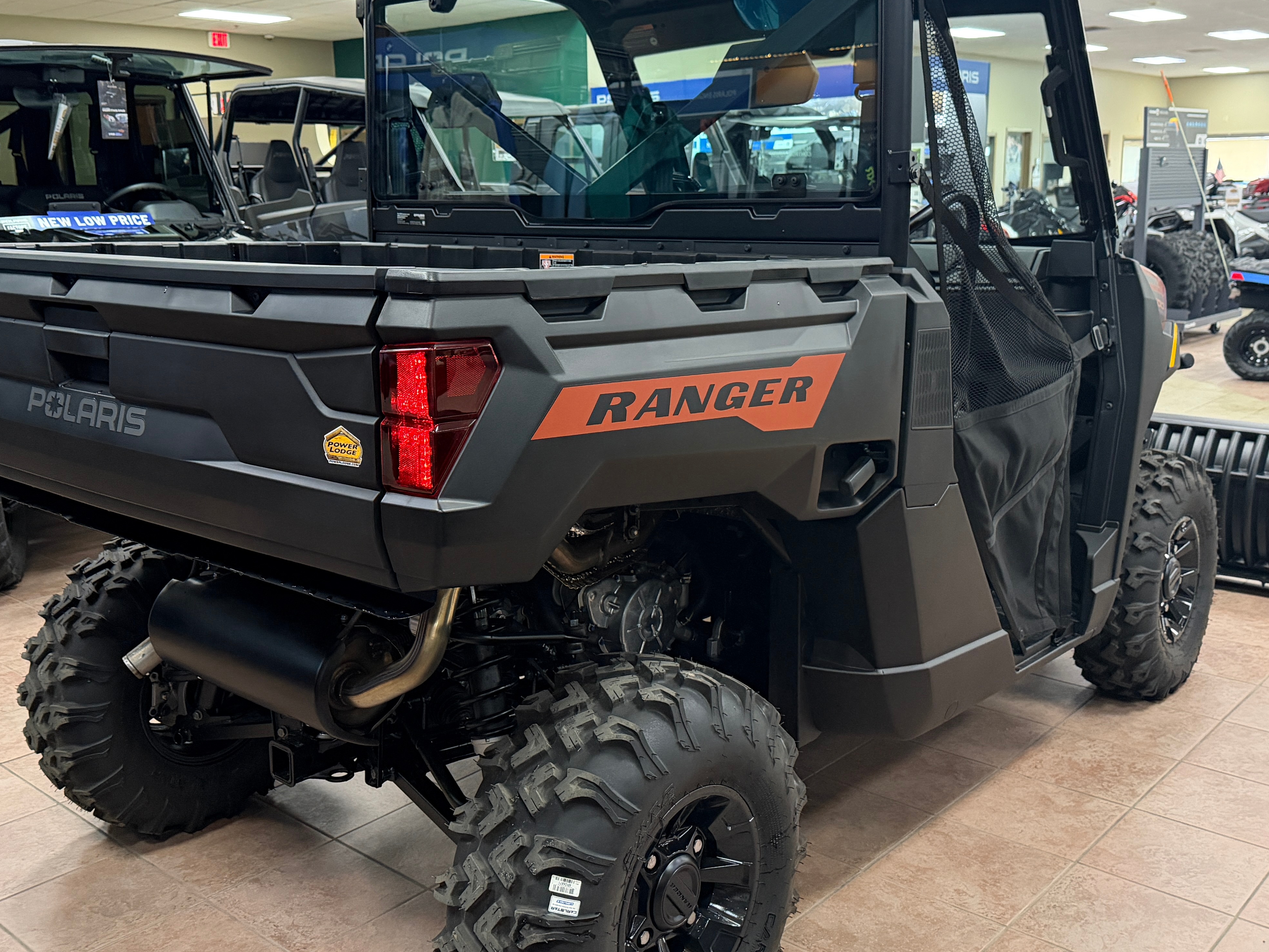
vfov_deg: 40.7
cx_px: 597
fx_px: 1283
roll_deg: +0.9
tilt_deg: -10.8
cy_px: 433
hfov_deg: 52.6
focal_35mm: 35
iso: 640
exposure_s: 1/60
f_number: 1.78
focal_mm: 6.76
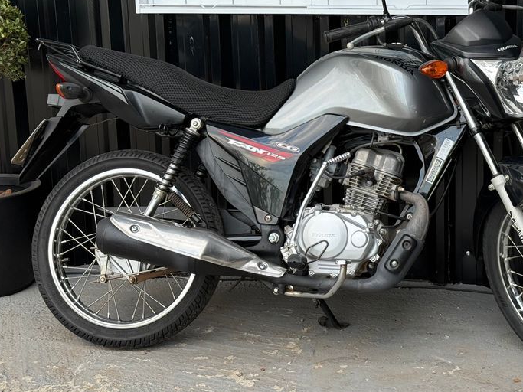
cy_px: 166
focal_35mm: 72
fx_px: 1088
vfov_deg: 20.4
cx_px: 346
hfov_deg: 26.9
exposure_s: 1/242
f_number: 1.78
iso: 100
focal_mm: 6.76
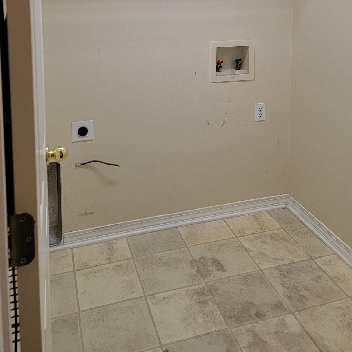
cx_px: 197
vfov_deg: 39.6
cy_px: 33
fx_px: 449
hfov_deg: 42.8
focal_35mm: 39
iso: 160
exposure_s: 1/120
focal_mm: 6.7
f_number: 1.8
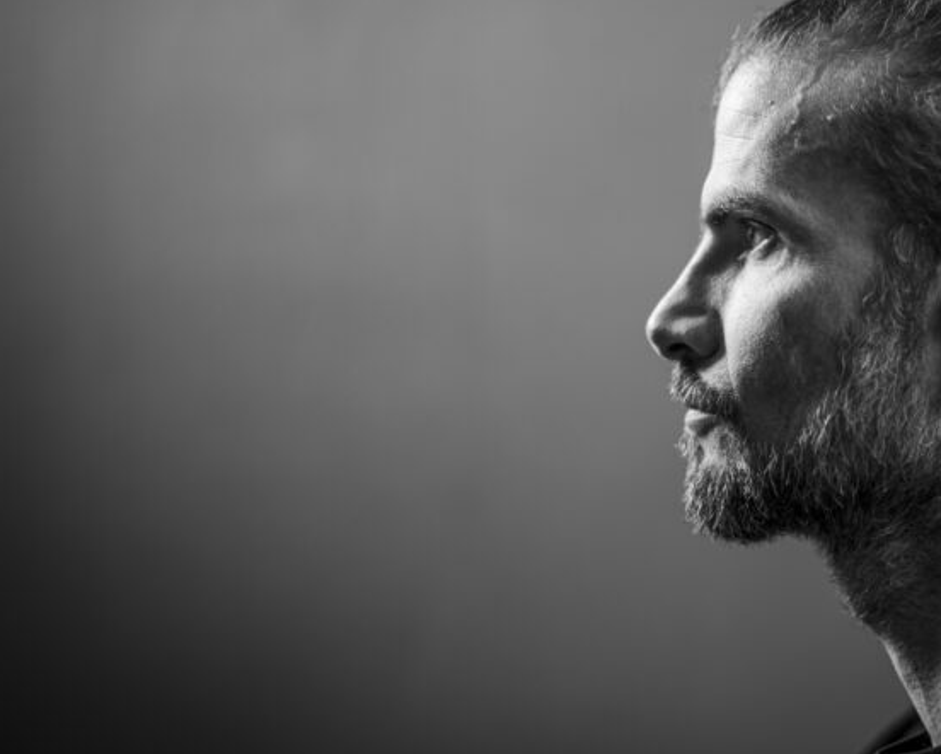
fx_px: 2424
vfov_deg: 17.7
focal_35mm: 87
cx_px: 849
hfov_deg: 21.5
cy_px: 315
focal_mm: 50
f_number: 1.4
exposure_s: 1/160
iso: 31
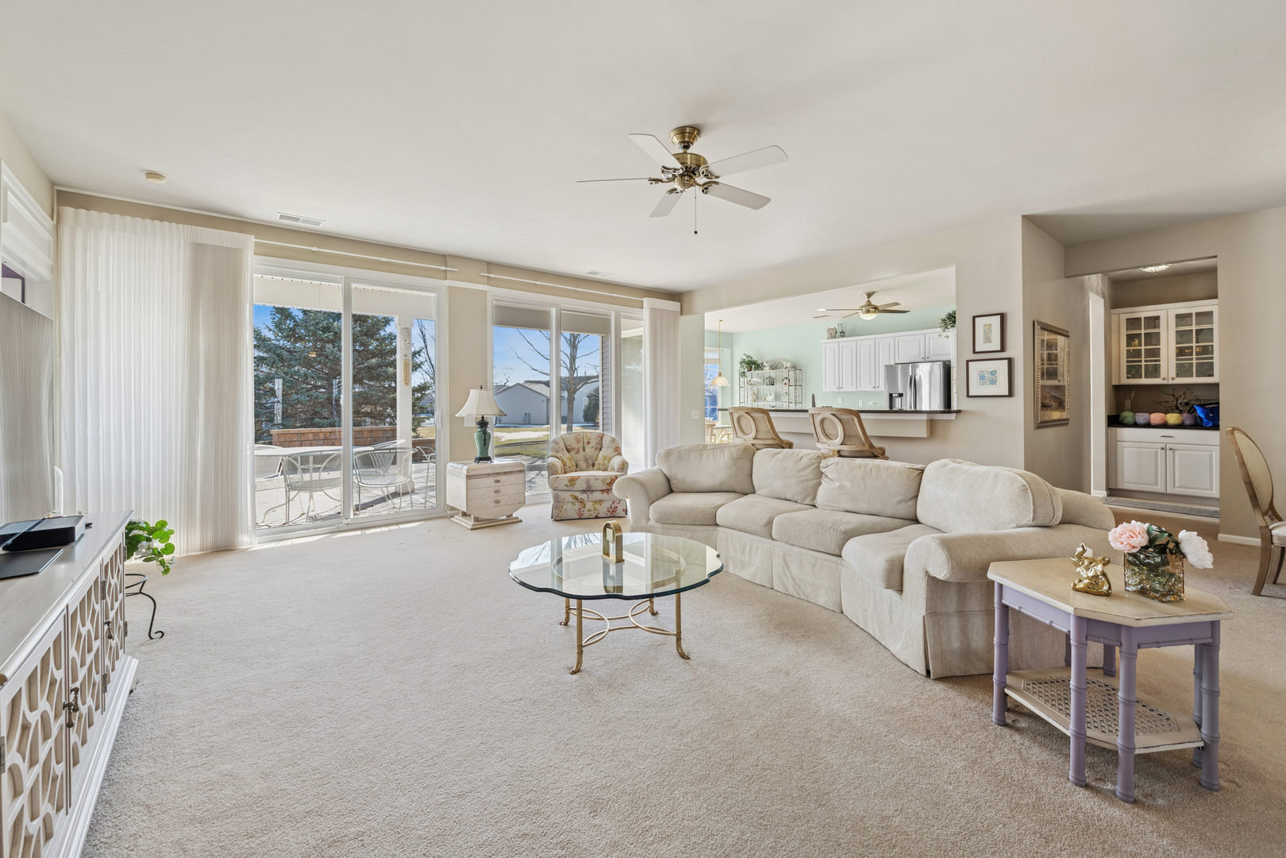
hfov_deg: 104.3
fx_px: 500
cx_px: 643
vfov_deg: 81.2
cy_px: 429
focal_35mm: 14
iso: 200
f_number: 8
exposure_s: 1/25
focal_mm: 14
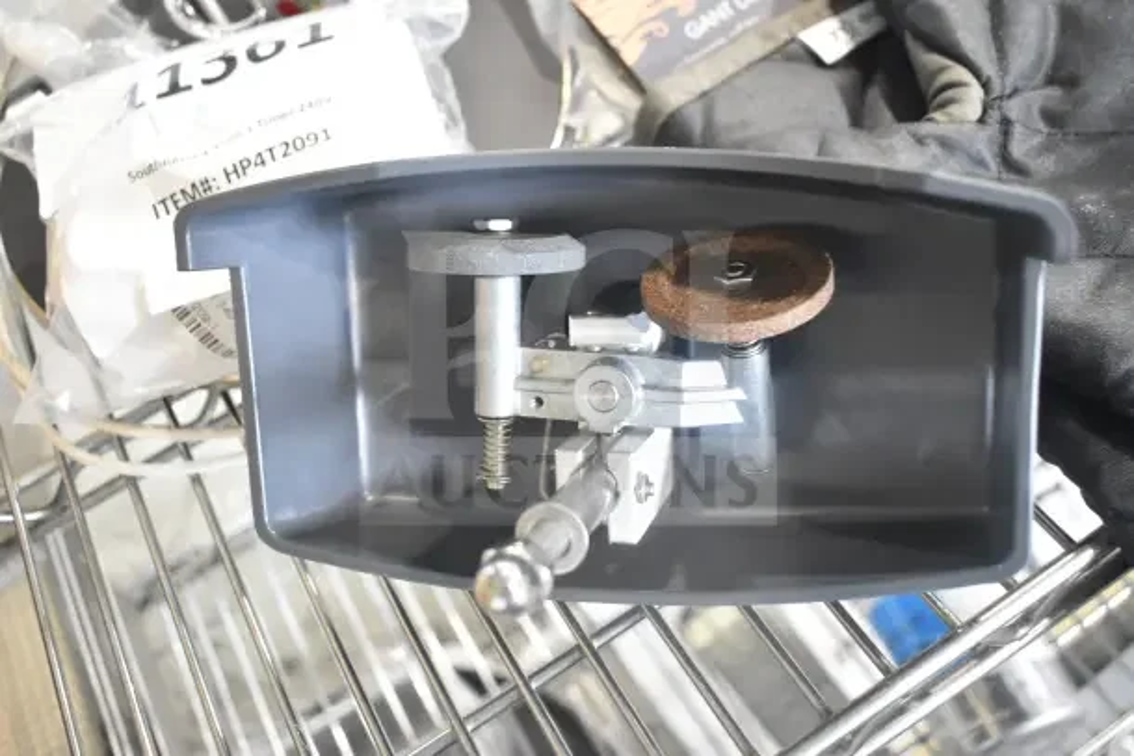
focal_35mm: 34
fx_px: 1087
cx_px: 567
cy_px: 378
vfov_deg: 38.4
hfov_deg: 55.1
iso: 1600
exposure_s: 1/50
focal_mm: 23
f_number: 3.8
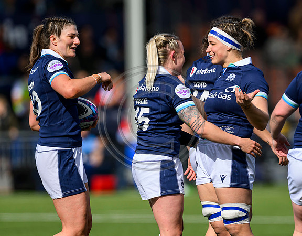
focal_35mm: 558
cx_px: 212
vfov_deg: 2.7
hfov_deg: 3.5
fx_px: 4946
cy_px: 126
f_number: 4
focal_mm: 400
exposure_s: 1/3200
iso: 320
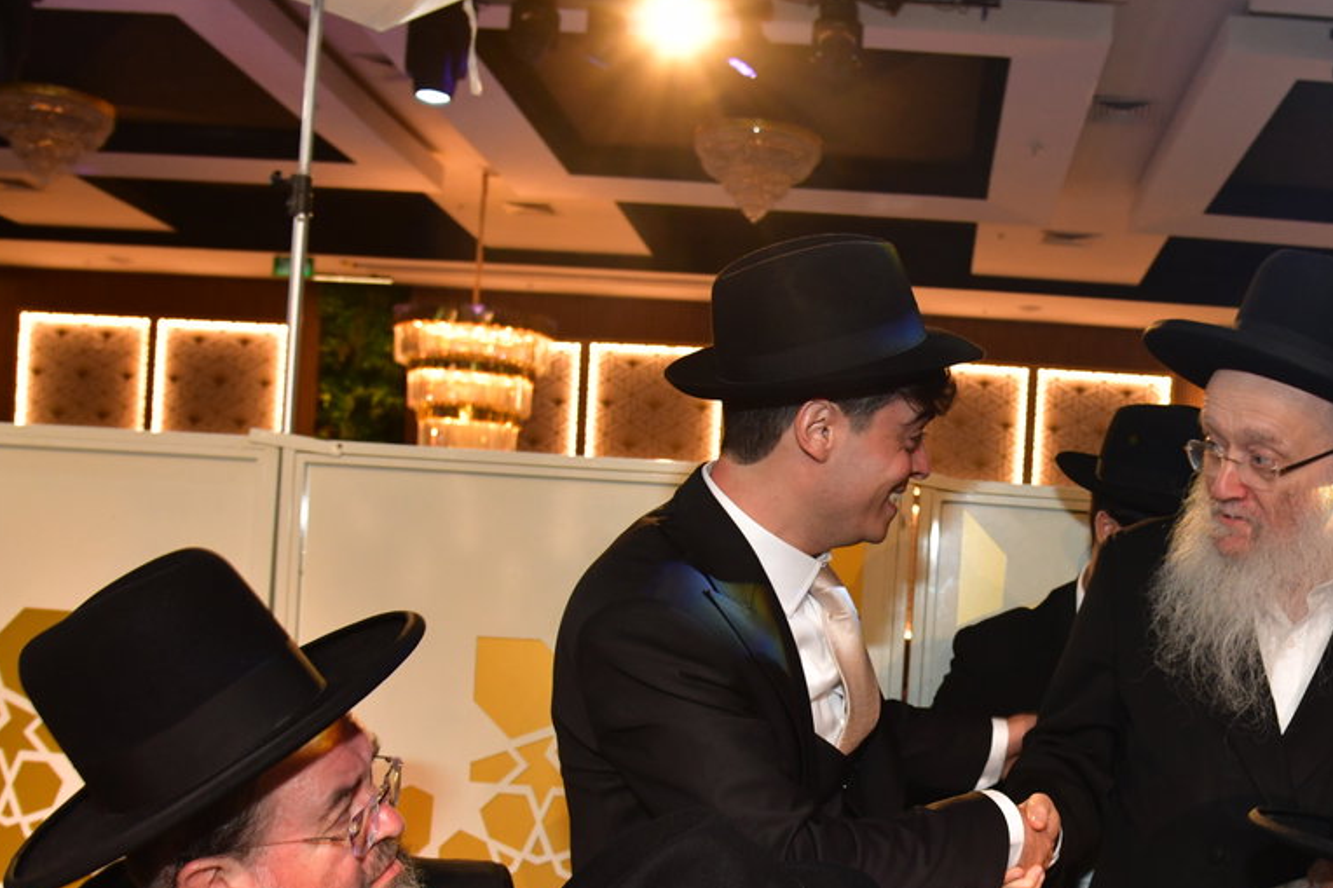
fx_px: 1629
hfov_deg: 43.5
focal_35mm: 44
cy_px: 653
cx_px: 946
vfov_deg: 30.1
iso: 1250
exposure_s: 1/100
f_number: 5.6
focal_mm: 24
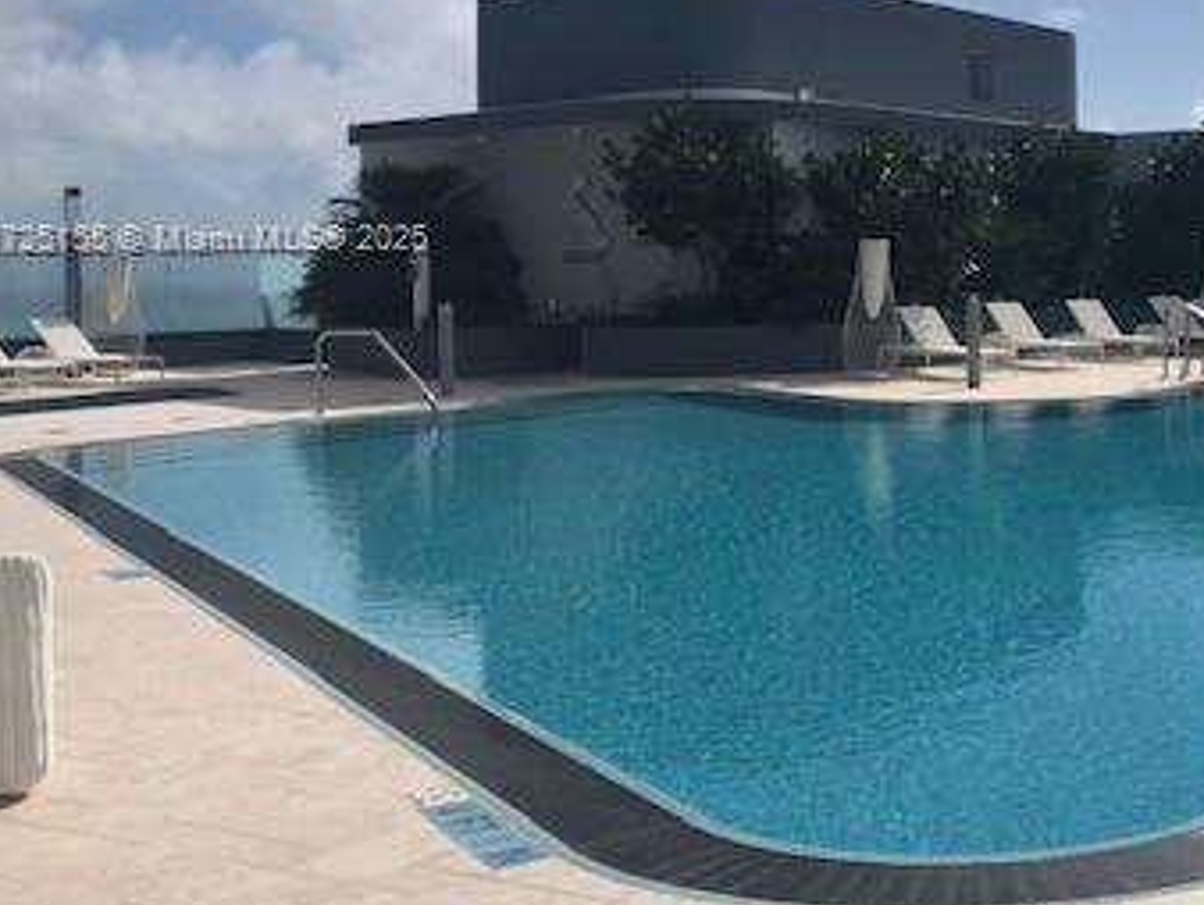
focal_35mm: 53
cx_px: 1076
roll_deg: +1.1
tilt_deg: -0.3
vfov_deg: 27.2
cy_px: 242
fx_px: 1845
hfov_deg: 34.2
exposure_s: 1/6897
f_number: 1.8
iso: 25
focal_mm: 3.99
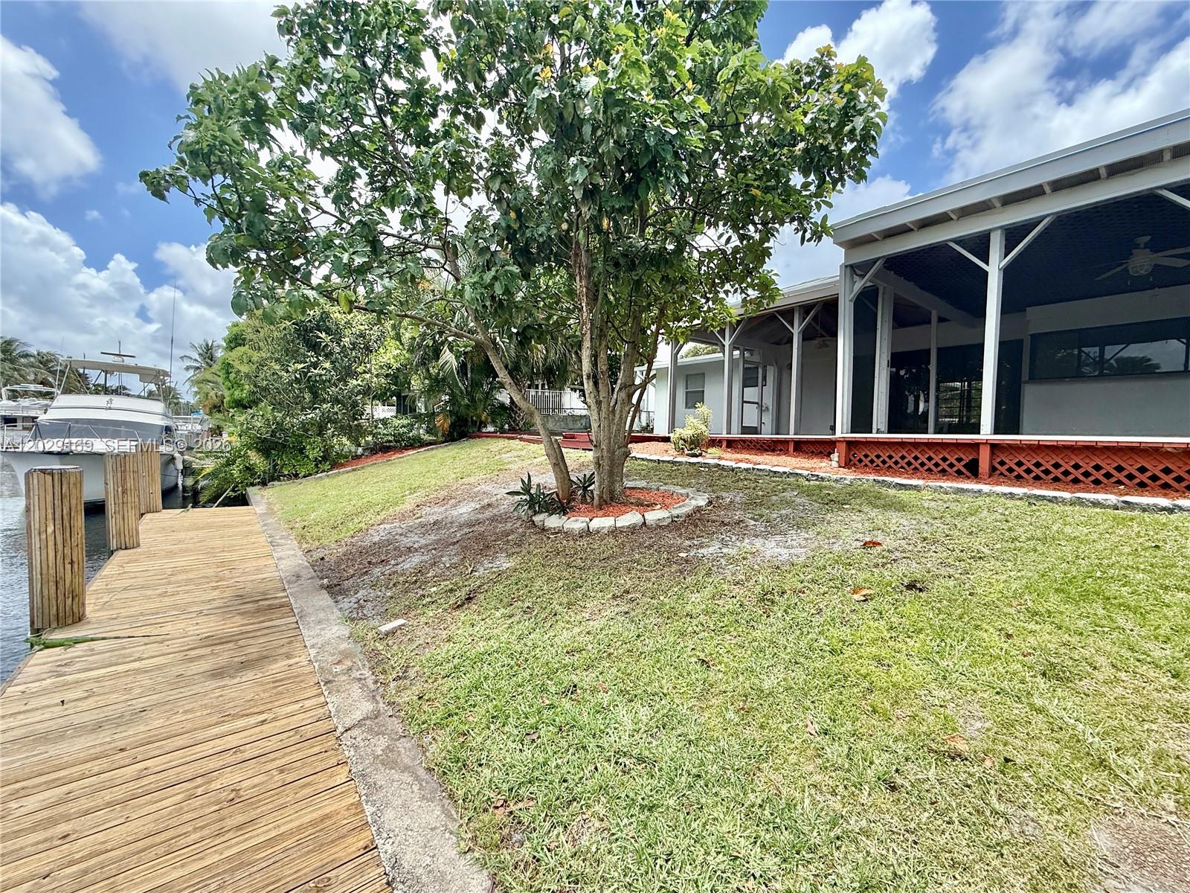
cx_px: 595
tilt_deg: -0.9
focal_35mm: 14
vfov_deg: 85.7
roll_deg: -2.5
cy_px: 446
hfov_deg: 102.1
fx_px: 481
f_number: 2.2
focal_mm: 2.22
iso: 64
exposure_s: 1/726
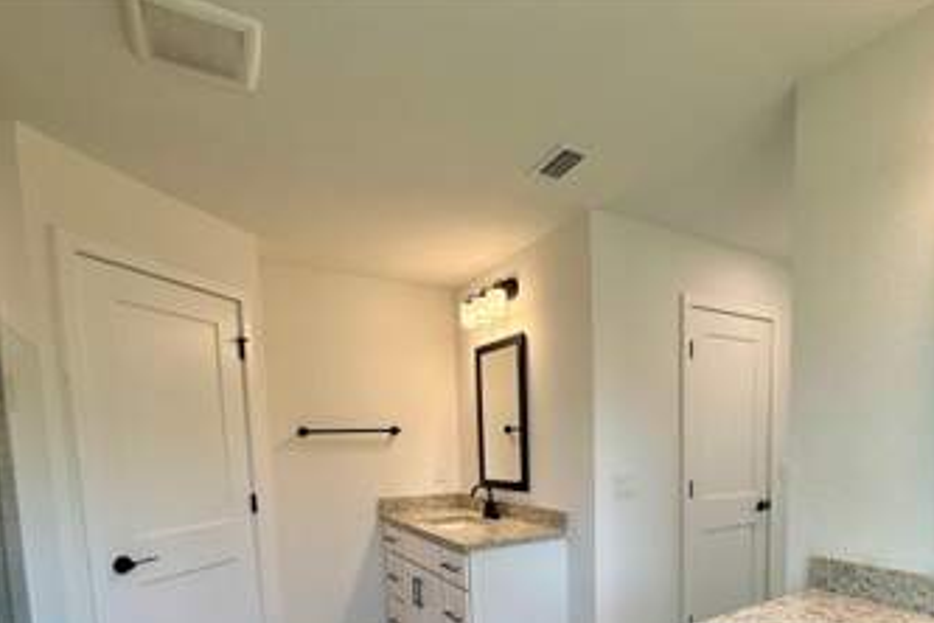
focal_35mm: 21
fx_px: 545
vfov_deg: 55.6
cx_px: 558
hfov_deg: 80.3
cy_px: 491
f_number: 2.2
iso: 80
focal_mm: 2.22
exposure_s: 1/120
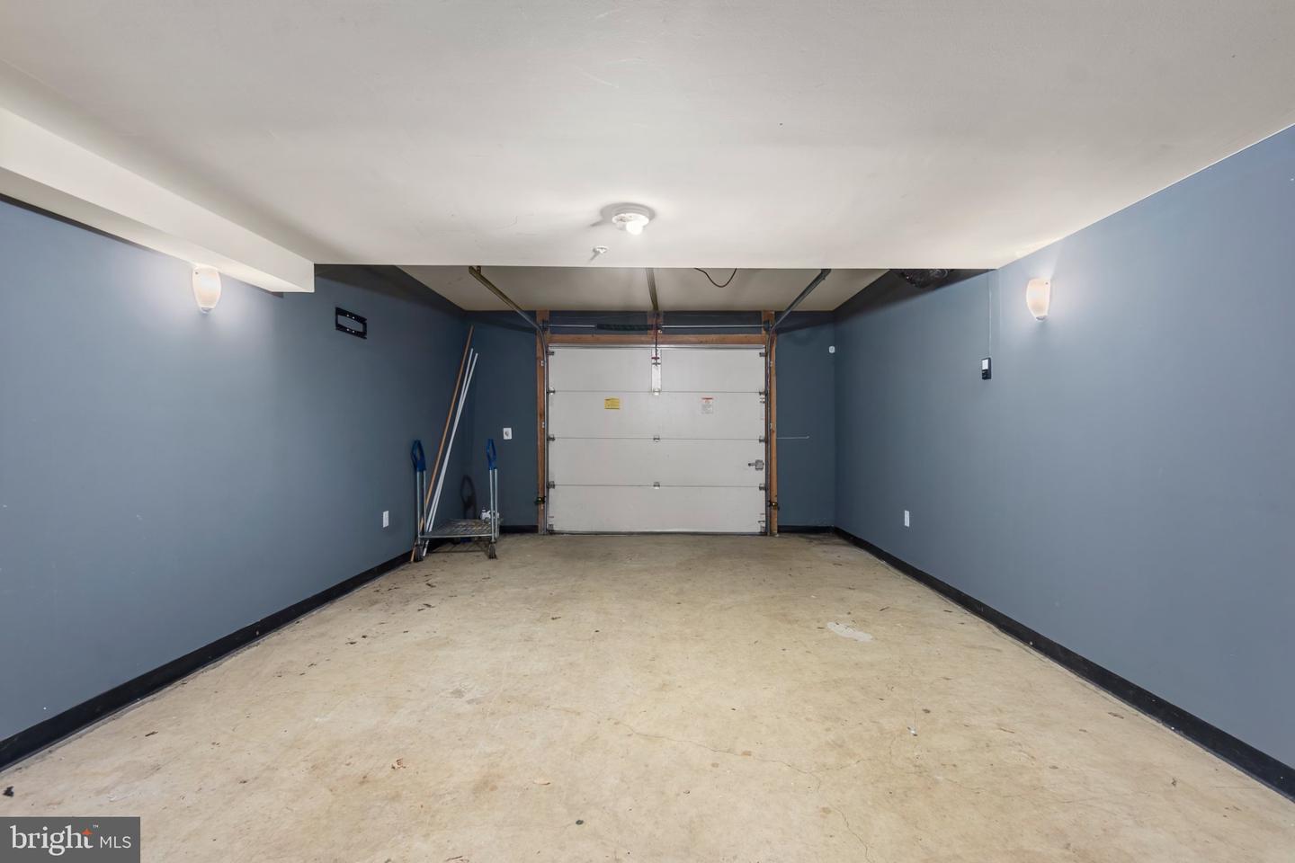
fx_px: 540
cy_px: 432
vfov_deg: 77.3
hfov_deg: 100.4
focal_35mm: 15
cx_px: 648
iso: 100
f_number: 8
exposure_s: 5
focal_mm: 10
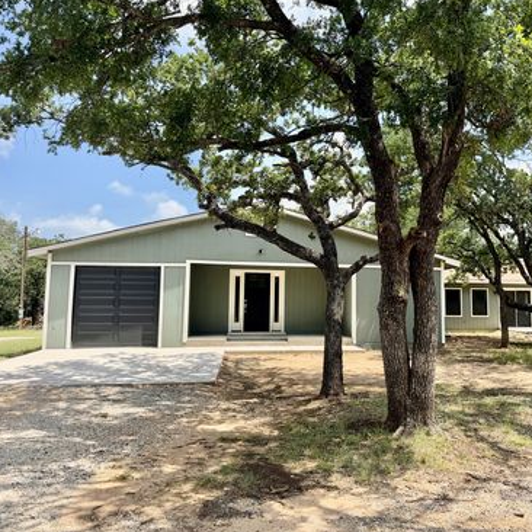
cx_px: 329
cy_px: 265
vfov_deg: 55.6
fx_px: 504
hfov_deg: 55.1
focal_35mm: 29
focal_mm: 6.76
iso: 80
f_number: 1.78
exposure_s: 1/2525
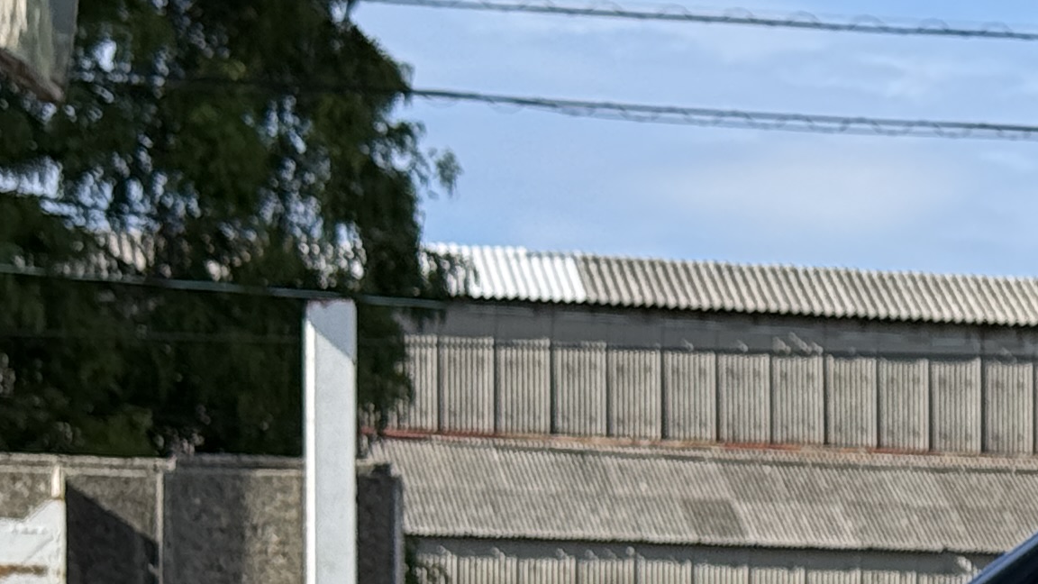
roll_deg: +0.6
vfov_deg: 6.6
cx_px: 1809
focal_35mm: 183
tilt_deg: +1.5
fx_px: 5037
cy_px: 851
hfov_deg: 11.1
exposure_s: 1/3096
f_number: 1.78
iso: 100
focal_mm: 6.76
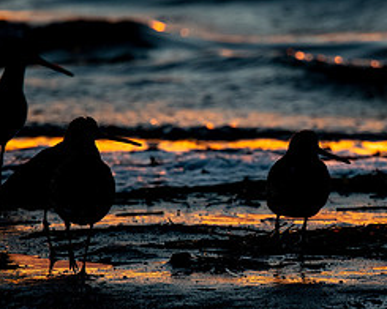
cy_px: 171
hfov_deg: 1.3
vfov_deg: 1.0
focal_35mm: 1543
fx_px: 17673
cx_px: 300
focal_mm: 420
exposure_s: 1/1000
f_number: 5.6
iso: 500
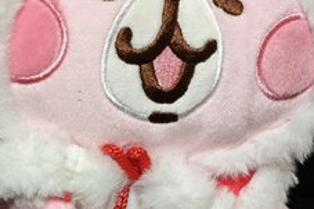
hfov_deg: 12.0
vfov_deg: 8.0
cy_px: 60
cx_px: 156
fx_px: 1490
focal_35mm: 171
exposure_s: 1/100
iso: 640
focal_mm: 11.5
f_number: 1.8
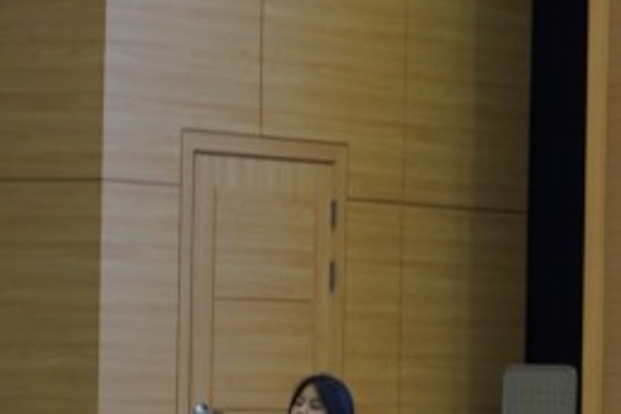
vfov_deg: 5.0
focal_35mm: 273
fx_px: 4709
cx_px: 1307
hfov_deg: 7.2
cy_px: 403
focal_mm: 55
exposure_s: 1/60
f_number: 4
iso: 500
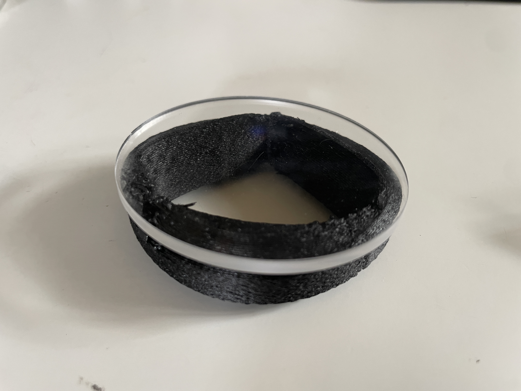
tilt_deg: -41.6
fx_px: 391
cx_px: 260
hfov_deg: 67.3
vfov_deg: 53.1
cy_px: 196
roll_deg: -0.1
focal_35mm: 26
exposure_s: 1/60
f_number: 1.6
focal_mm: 4.2
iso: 125
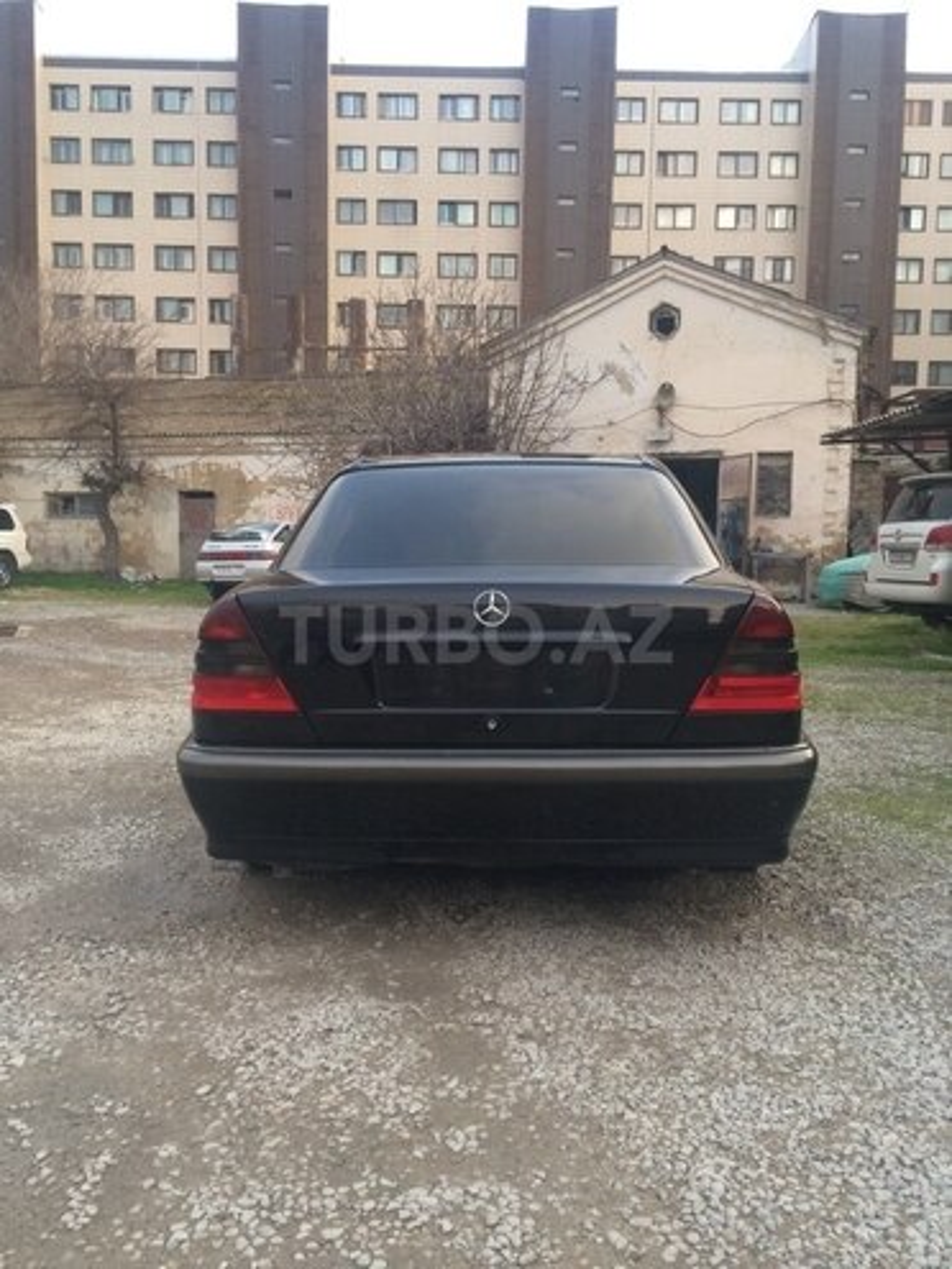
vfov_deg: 61.7
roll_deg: +0.4
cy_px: 634
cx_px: 476
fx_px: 1063
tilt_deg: -4.7
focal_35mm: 29
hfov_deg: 48.2
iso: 40
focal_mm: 4.15
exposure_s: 1/33
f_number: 2.2
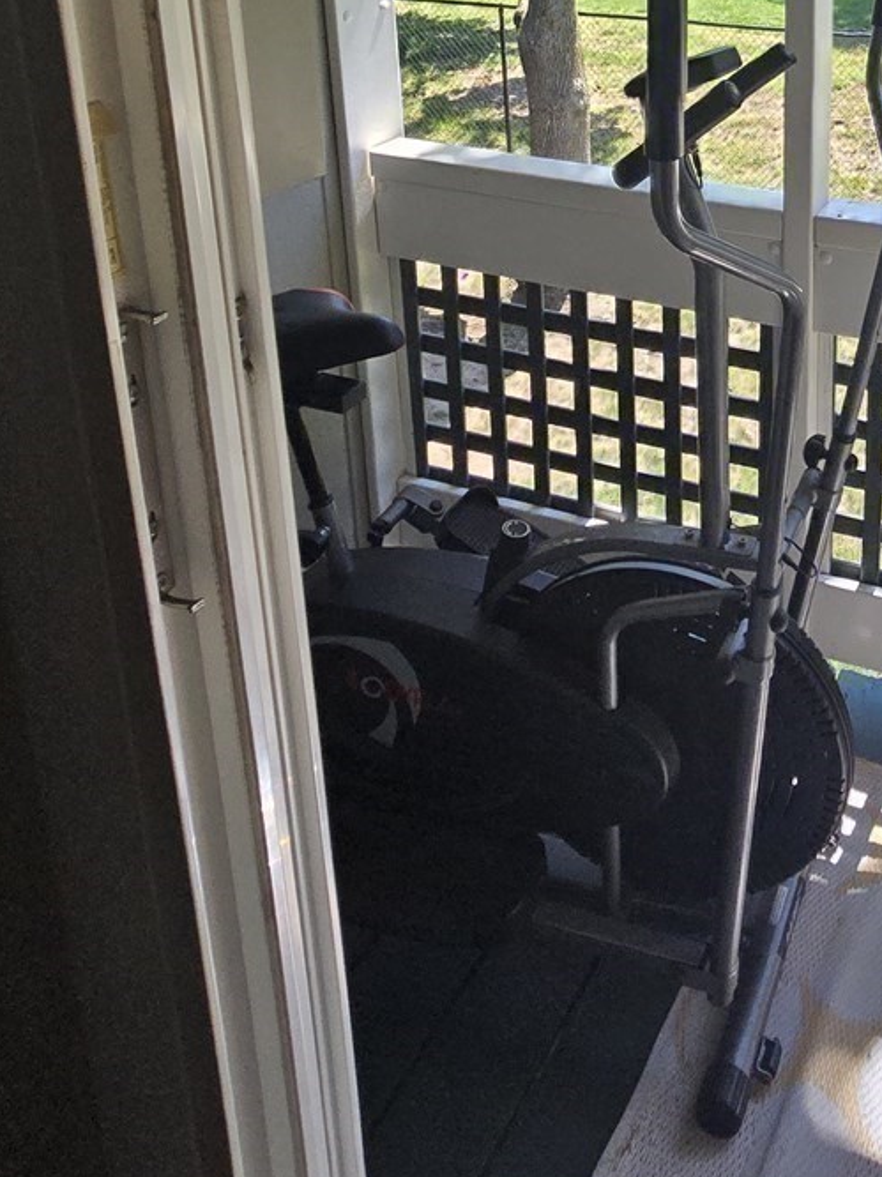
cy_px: 67
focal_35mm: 30
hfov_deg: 43.1
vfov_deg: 51.2
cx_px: 781
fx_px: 1020
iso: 100
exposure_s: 1/719
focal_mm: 2.2
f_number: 2.2
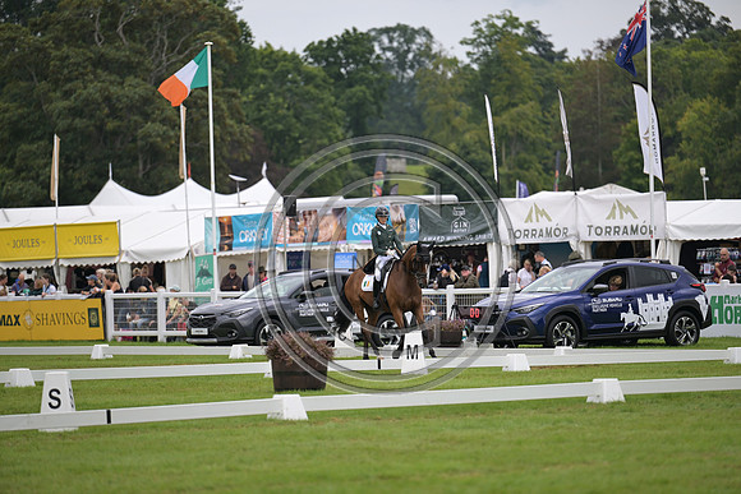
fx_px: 4117
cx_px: 370
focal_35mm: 200
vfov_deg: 6.9
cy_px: 247
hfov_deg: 10.3
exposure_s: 1/1250
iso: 250
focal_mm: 200
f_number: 3.2
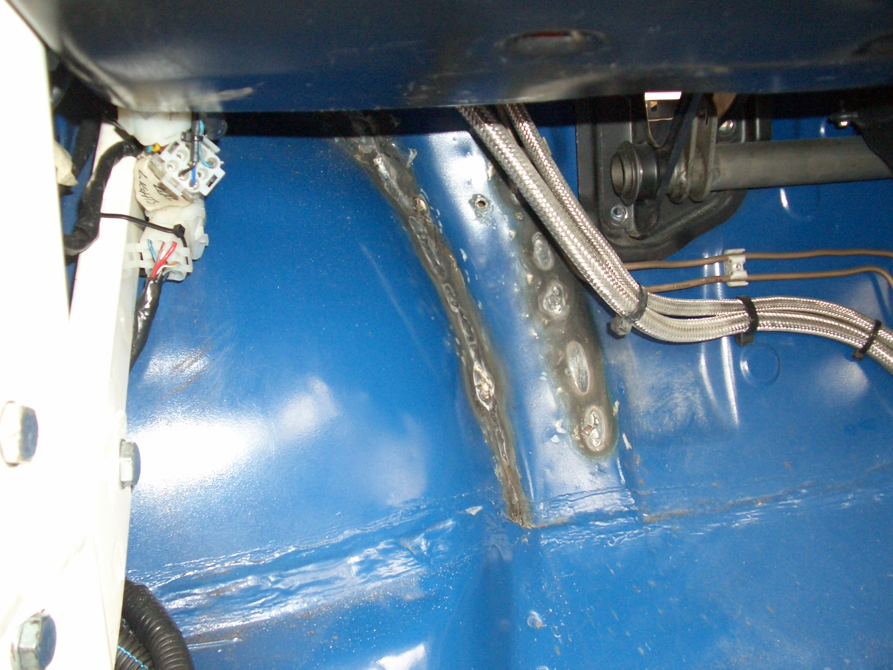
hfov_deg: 52.6
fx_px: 903
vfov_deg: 40.7
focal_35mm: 35
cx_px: 446
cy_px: 335
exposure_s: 1/60
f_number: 2.6
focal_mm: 5.8
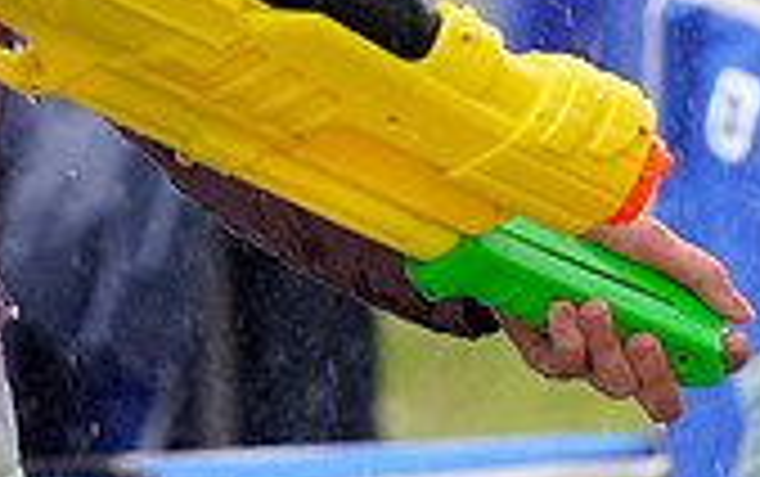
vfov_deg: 1.9
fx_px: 14513
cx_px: 29
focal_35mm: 700
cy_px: -423
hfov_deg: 3.0
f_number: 2.8
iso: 160
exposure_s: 1/400
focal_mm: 200
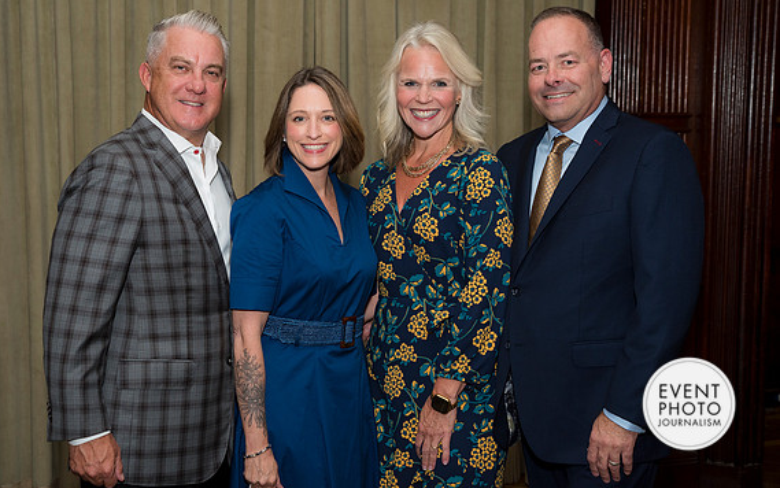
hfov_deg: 37.5
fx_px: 1148
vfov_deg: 24.0
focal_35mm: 54
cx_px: 384
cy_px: 230
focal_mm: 52
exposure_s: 1/125
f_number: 5.6
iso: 800
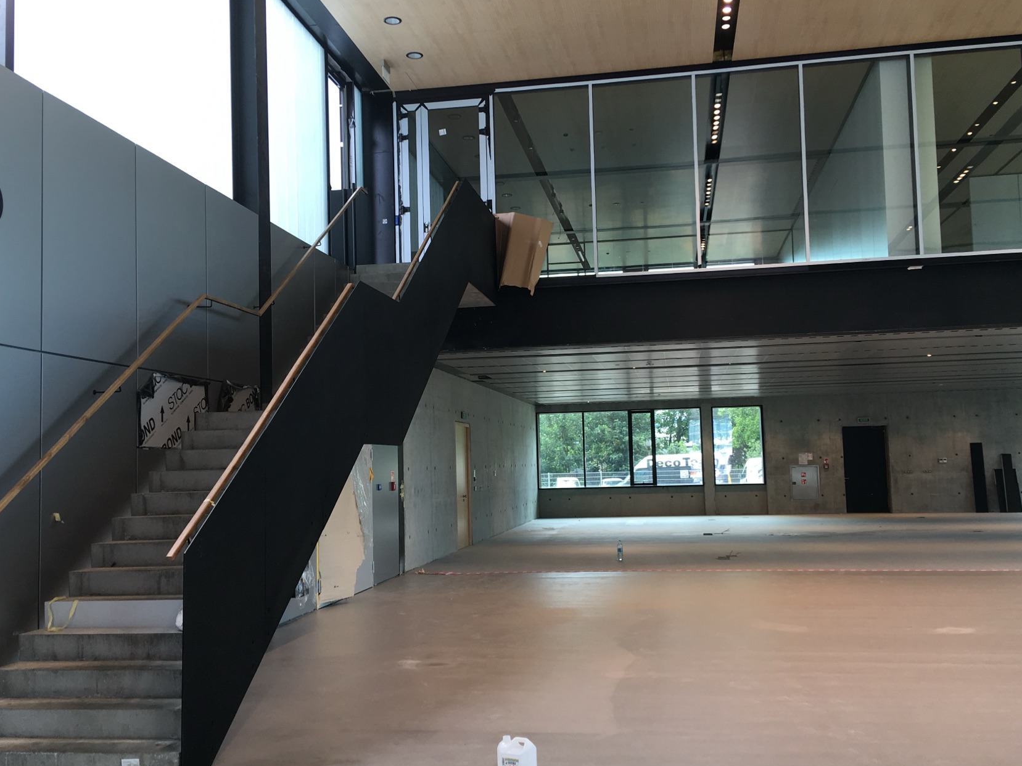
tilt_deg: +4.1
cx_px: 508
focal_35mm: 35
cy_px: 407
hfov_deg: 52.6
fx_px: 1033
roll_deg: +1.6
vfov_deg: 40.7
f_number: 2.2
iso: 25
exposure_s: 1/50
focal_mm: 4.15
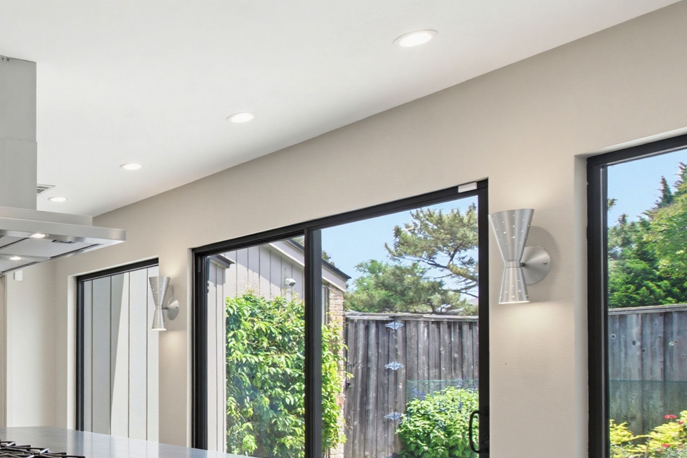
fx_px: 706
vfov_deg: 34.6
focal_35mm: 37
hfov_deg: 43.3
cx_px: -22
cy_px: 382
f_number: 11
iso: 200
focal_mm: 10
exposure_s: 1/2.5
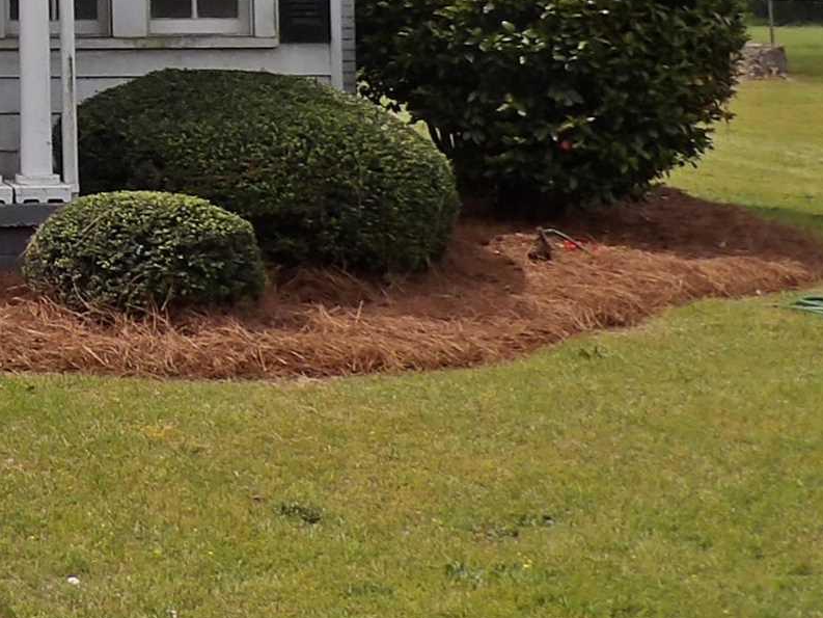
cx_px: -532
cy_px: -173
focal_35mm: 93
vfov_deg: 15.2
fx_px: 2211
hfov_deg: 18.0
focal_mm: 4.3
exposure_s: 1/938
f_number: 3.2
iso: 100
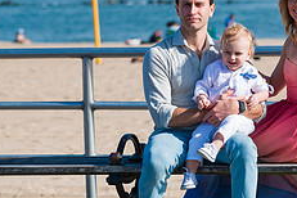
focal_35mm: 246
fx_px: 2029
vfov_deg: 5.6
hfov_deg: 8.3
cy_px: 57
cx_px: 312
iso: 200
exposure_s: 1/3200
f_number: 4
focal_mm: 98
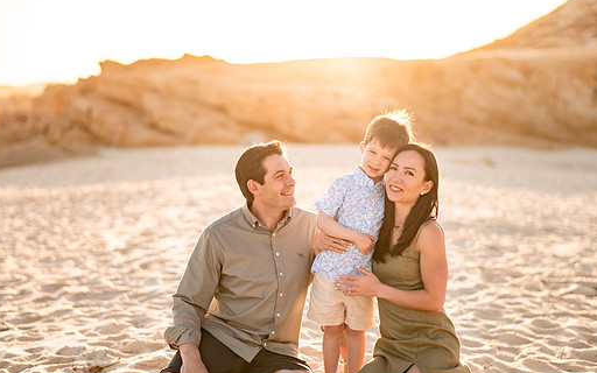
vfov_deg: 19.4
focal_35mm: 67
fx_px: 1090
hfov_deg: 30.6
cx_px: 289
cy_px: 219
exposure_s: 1/3200
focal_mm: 58
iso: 100
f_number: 1.8
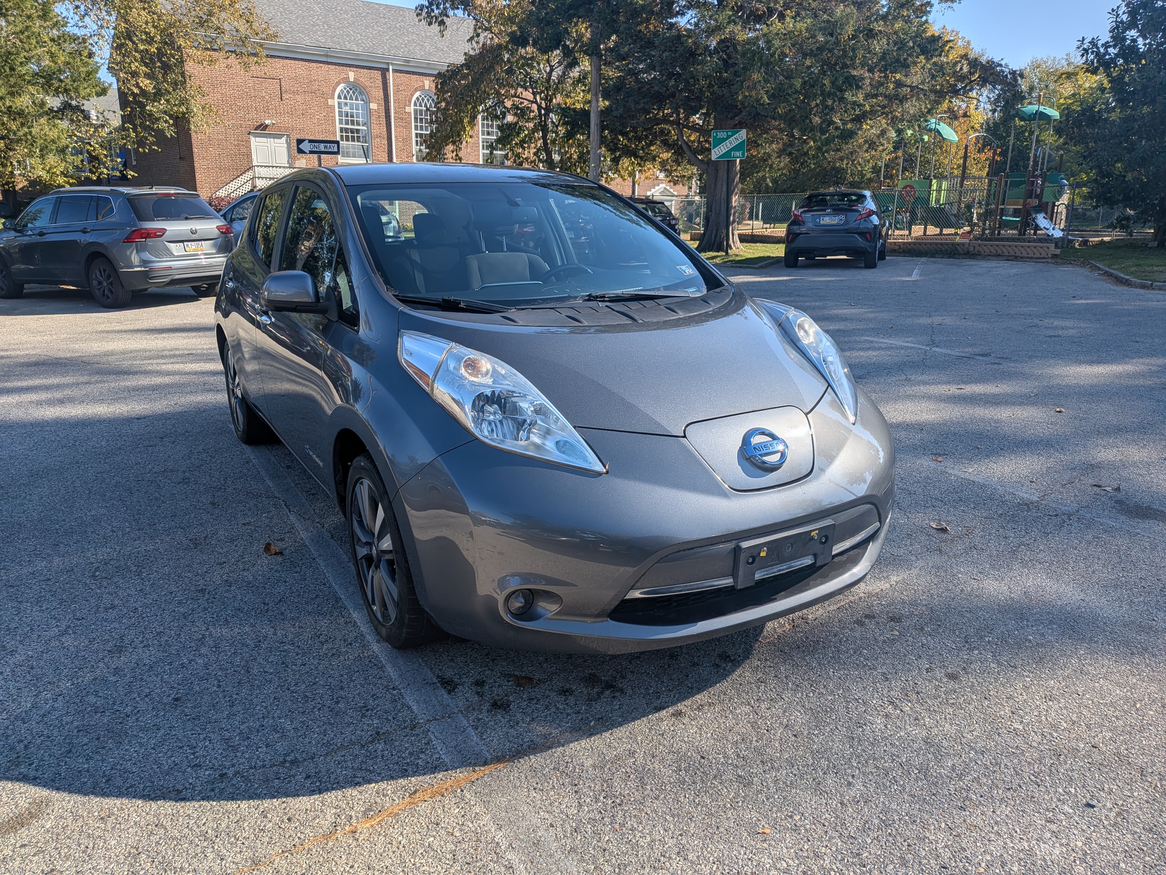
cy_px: 438
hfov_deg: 71.6
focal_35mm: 24
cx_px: 583
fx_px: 808
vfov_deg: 56.8
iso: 26
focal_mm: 4.53
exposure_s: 1/7407
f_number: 1.7
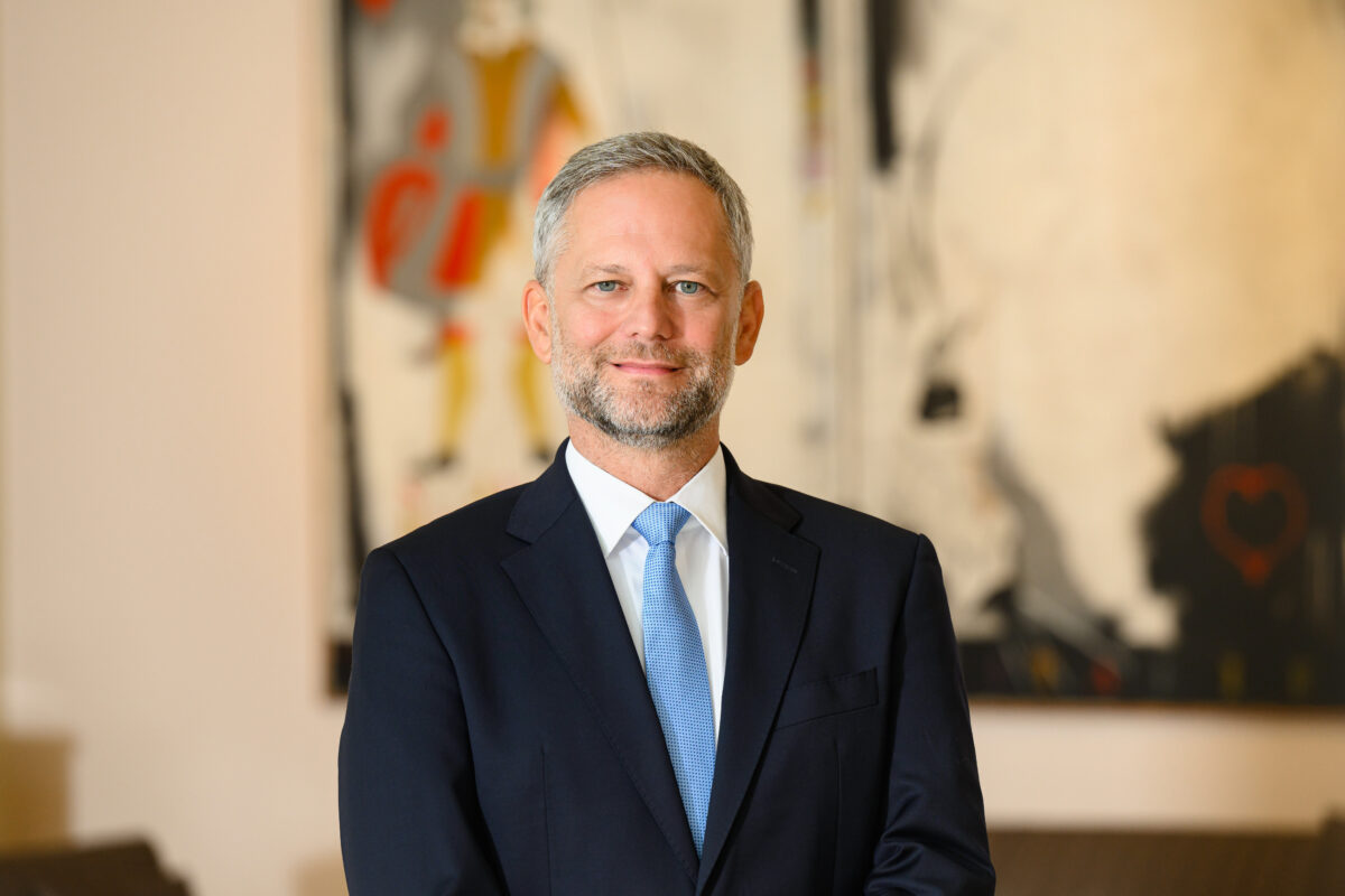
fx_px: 5417
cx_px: 672
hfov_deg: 14.2
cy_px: 448
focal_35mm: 145
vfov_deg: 9.5
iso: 1000
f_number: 4
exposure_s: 1/200
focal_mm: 145
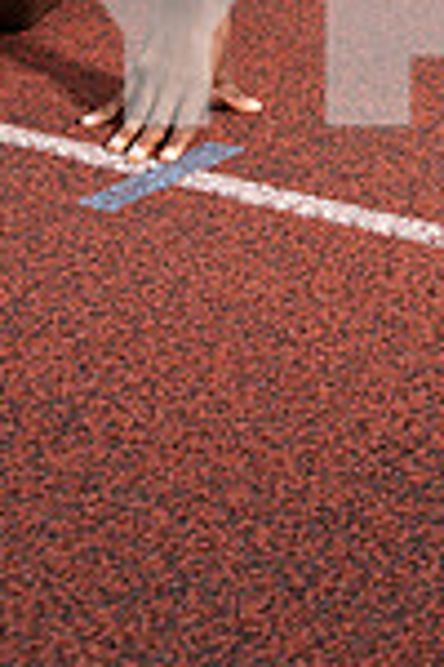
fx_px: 2053
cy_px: -320
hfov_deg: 12.3
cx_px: 284
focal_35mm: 111
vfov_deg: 16.8
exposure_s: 1/1600
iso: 250
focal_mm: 37
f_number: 4
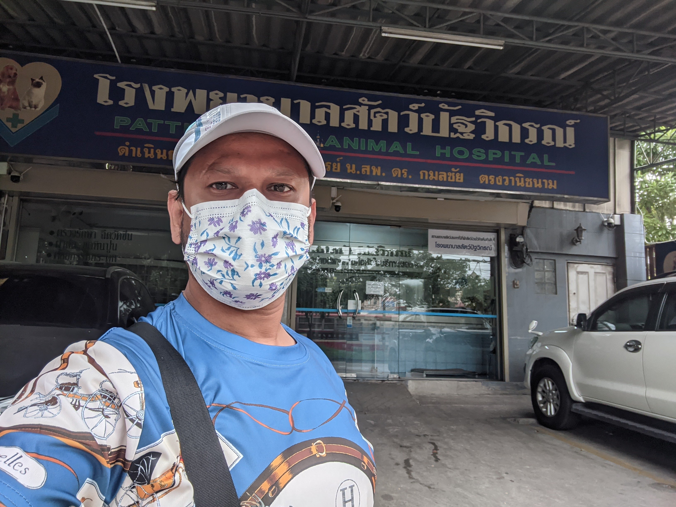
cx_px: 338
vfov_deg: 54.9
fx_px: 488
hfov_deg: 69.4
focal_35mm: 25
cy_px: 254
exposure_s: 1/234
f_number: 2.4
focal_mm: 3.38
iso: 78
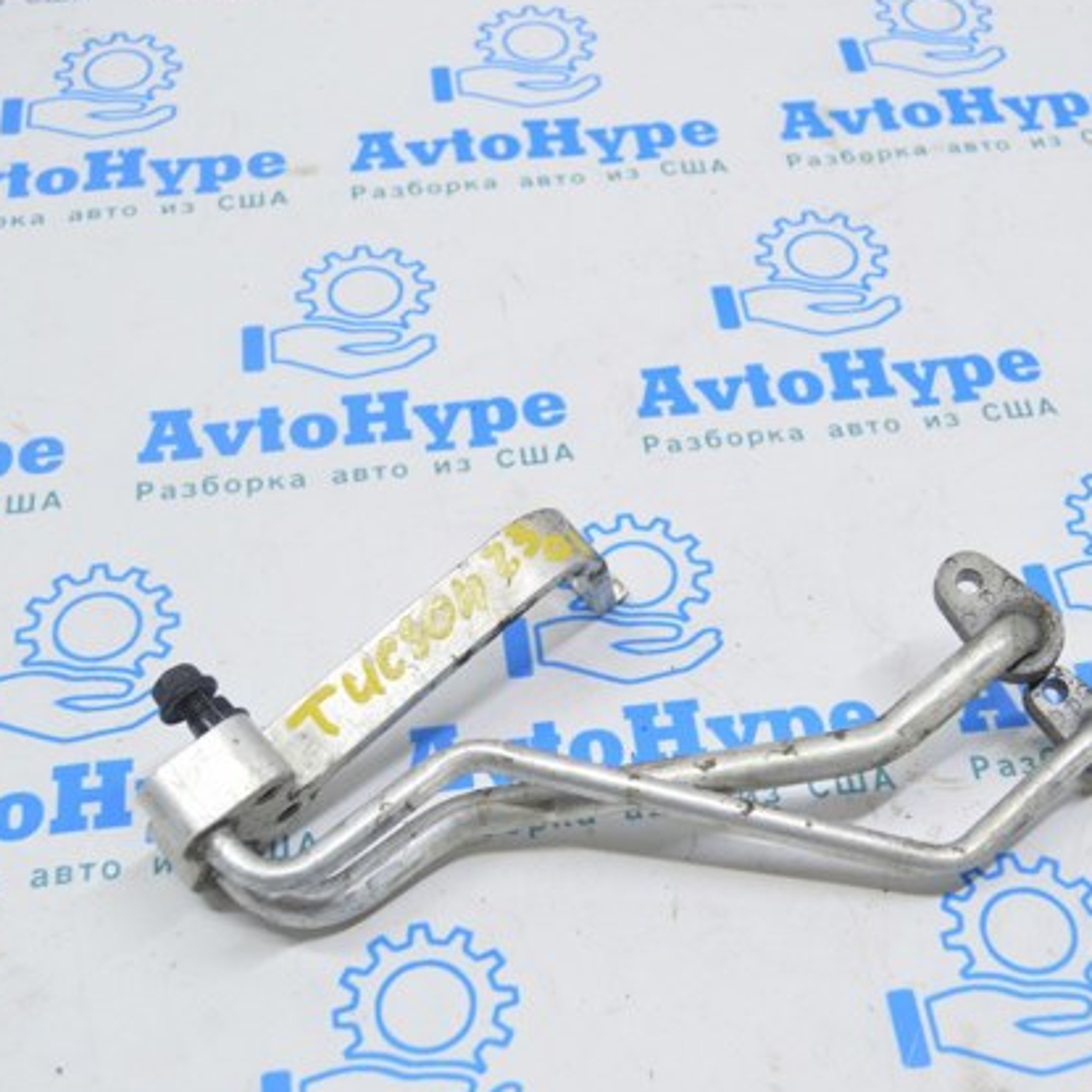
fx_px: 1820
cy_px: 543
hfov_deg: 33.3
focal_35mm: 51
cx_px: 639
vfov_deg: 33.4
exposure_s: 1/20
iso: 400
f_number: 5.6
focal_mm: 26
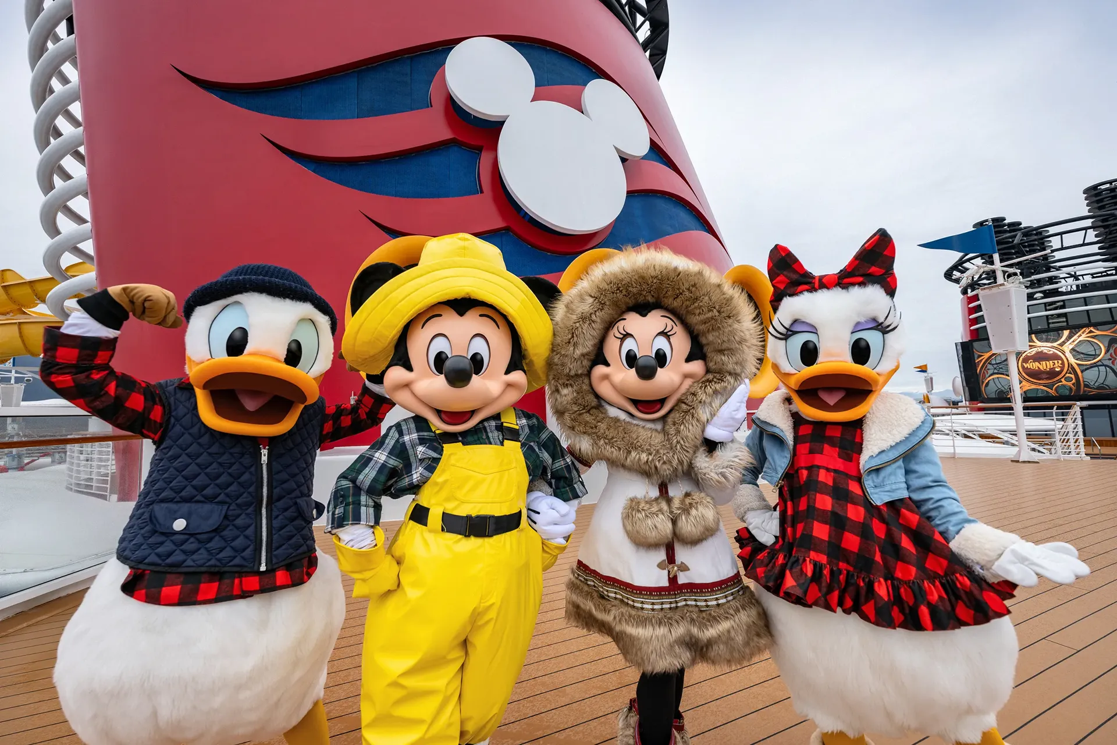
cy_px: 372
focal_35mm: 14
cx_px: 558
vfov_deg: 81.2
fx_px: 434
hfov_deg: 104.3
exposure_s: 1/640
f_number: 4
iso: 400
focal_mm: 14
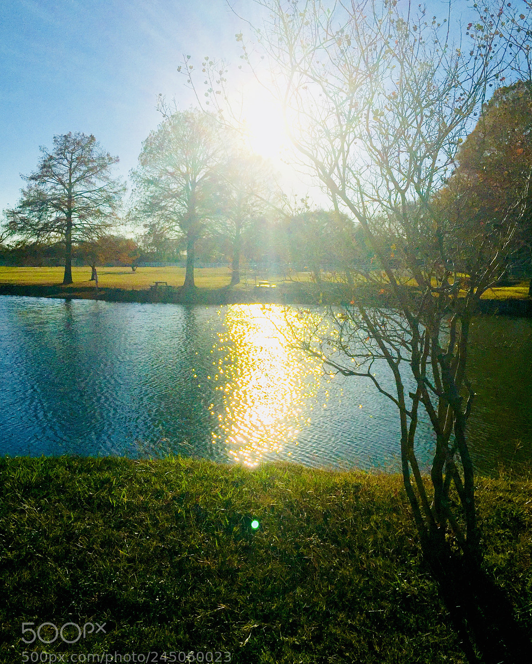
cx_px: 266
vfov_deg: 57.2
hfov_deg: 47.1
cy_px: 329
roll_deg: +0.0
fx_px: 610
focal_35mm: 31
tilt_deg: -6.2
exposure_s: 1/20000
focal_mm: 4.15
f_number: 2.2
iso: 32
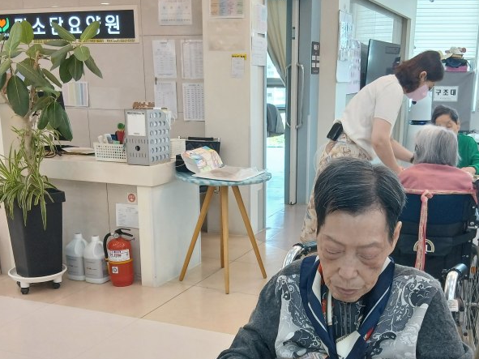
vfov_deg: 32.5
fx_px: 609
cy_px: 247
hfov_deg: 42.9
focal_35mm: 44
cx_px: 271
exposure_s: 1/60
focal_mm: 3.98
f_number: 1.8
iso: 160
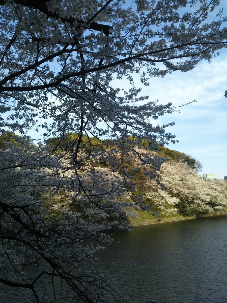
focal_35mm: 30
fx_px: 262
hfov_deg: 46.8
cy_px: 152
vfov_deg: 60.0
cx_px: 114
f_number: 2.2
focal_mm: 4
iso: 25
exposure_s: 1/485
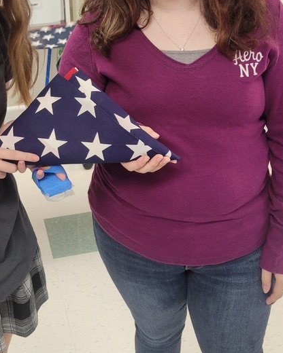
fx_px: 523
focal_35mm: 50
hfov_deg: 29.9
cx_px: 86
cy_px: 88
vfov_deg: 36.5
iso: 250
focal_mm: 5.4
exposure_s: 1/60
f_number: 1.8
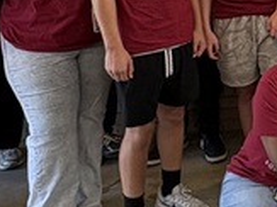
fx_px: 704
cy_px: -88
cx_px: 449
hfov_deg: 18.8
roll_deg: +1.2
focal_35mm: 88
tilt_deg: -4.9
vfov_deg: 15.6
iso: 200
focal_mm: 2.22
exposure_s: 1/99
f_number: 2.2
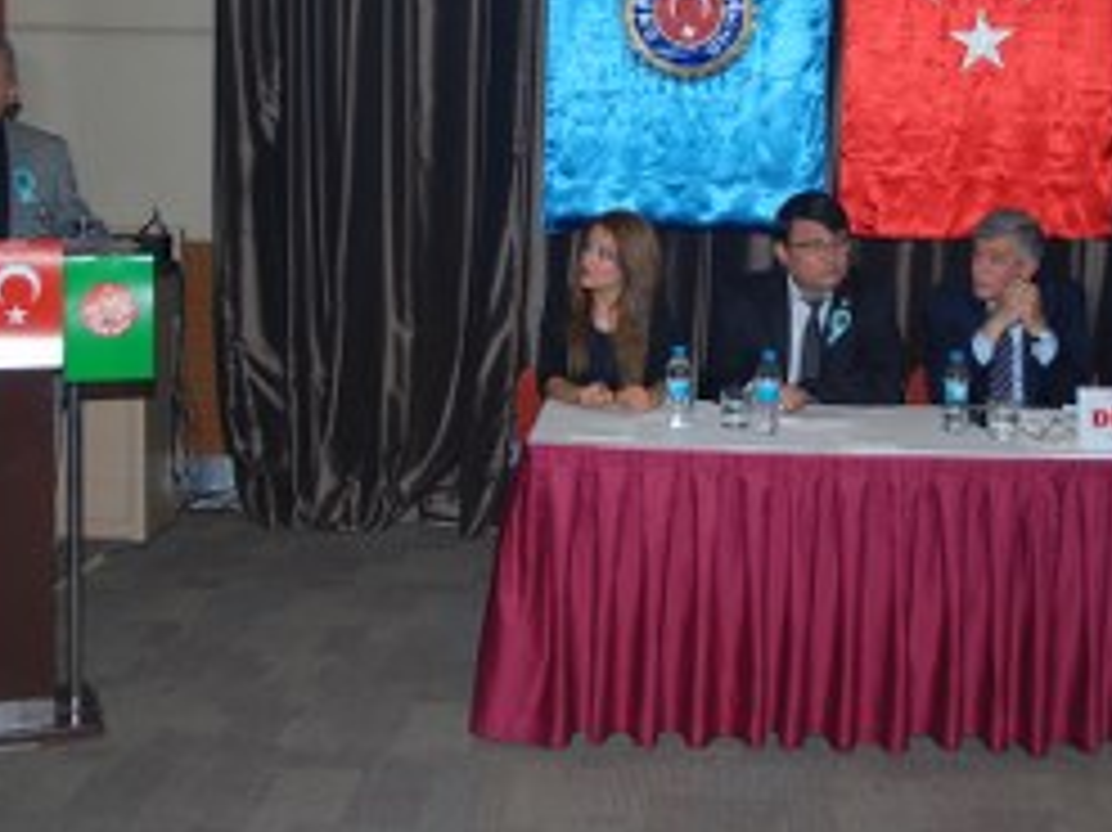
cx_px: 725
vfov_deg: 26.8
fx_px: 1734
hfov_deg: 35.3
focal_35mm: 54
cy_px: 252
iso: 200
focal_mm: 22
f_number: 4
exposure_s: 1/60
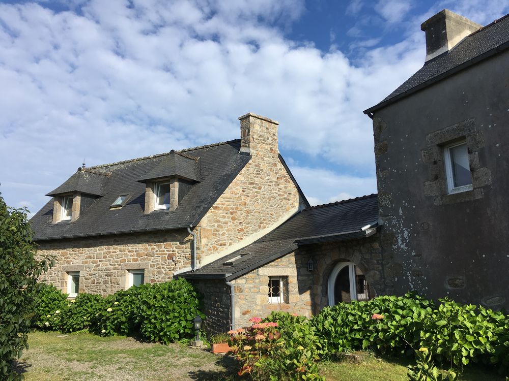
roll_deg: +0.9
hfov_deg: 61.7
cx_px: 254
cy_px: 190
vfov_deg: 48.2
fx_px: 426
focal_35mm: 29
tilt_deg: +11.7
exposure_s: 1/1603
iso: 25
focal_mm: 4.15
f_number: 2.2
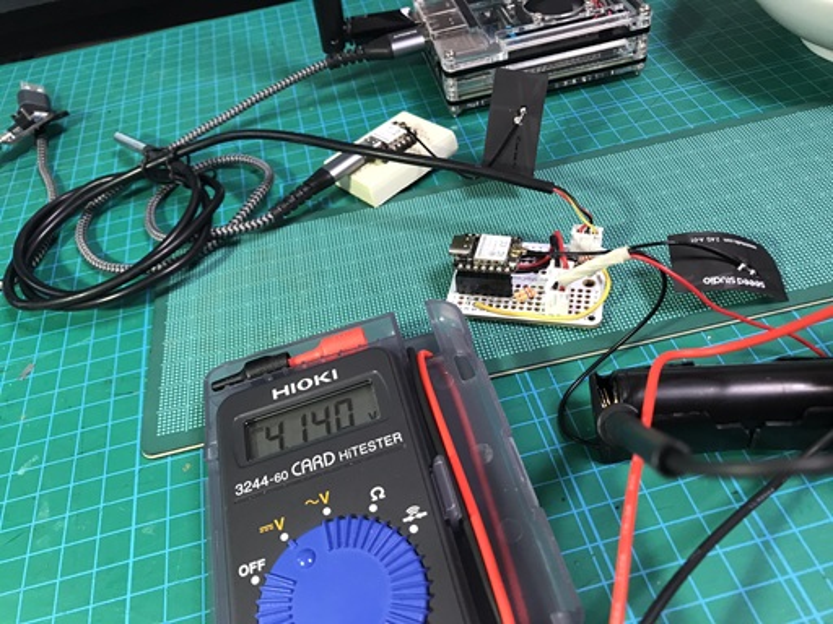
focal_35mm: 28
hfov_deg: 63.4
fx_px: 674
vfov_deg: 49.7
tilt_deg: -47.2
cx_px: 416
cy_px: 312
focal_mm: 3.99
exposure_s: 1/24
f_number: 1.8
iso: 40
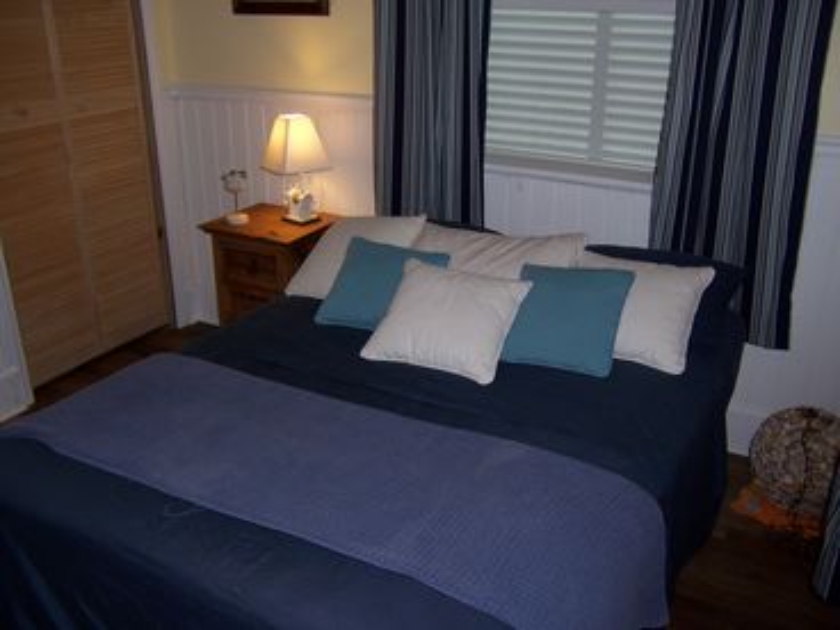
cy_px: 315
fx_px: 801
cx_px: 420
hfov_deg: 55.4
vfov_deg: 42.9
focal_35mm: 33
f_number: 2.8
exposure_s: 1/60
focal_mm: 5.5
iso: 80
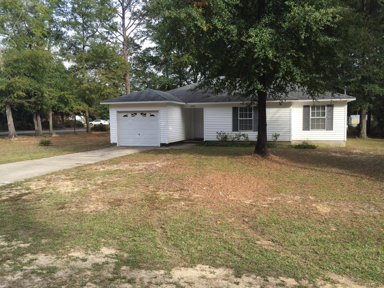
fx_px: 322
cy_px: 144
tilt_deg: -4.7
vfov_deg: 48.2
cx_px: 192
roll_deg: +0.5
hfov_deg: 61.7
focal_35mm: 29
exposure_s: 1/520
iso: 32
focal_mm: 4.15
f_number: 2.2
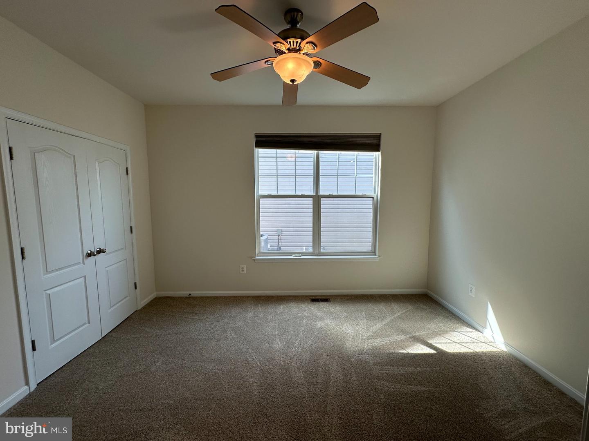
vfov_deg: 85.7
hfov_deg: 102.1
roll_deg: -0.3
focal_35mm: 14
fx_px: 238
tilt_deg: -6.3
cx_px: 294
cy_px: 220
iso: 50
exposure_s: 1/120
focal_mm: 2.22
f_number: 2.2
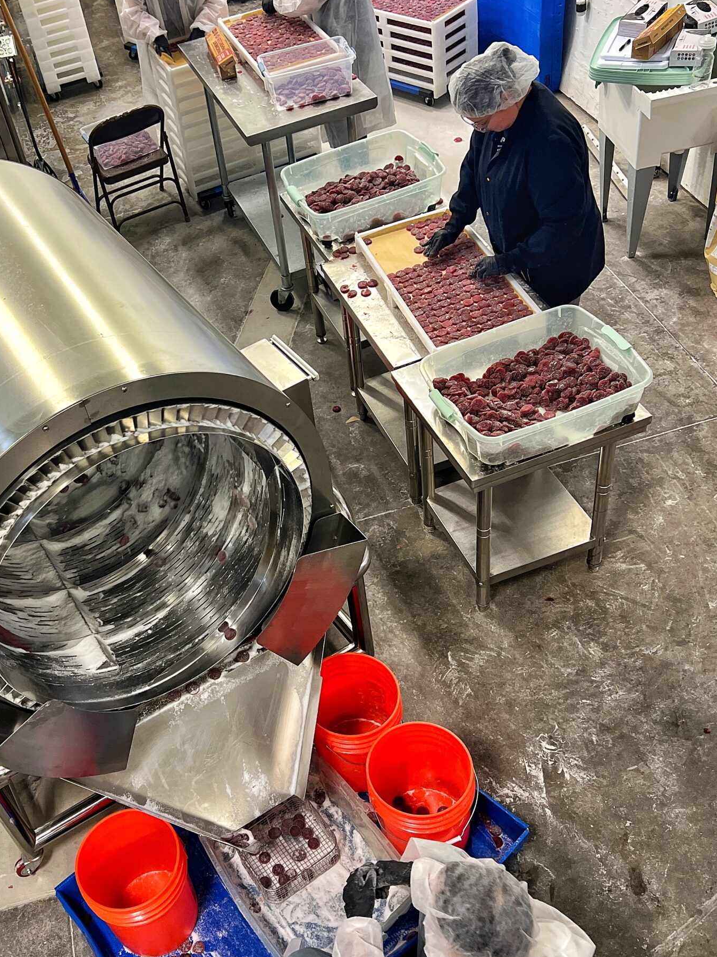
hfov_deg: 38.1
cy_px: 488
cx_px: 219
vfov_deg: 50.1
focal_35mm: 37
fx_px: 1022
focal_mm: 5.7
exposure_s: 1/120
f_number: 1.5
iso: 100
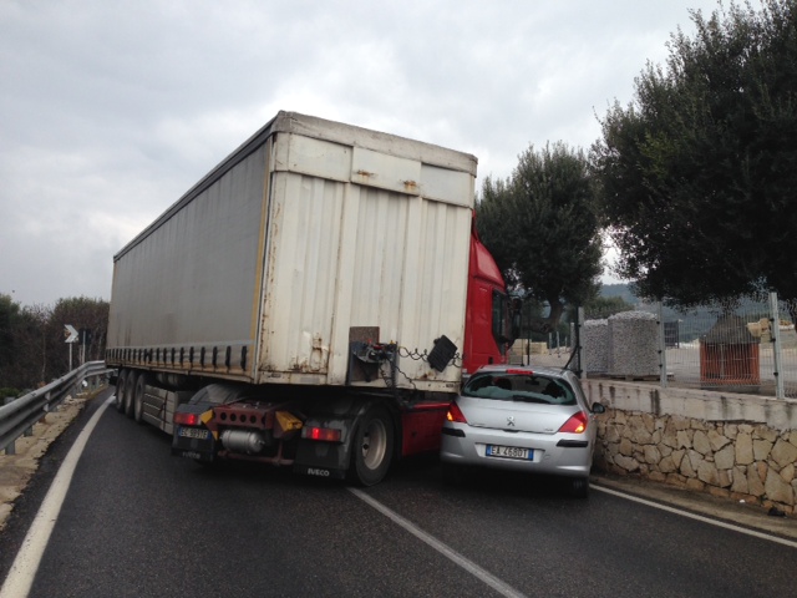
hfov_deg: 55.4
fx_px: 760
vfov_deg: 42.9
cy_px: 299
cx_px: 398
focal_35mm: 33
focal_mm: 4.12
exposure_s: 1/542
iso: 50
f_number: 2.4
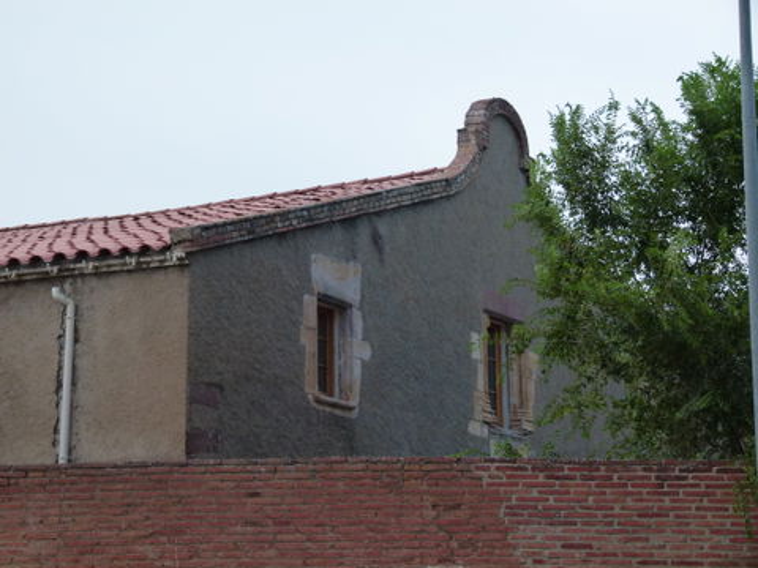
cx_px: 379
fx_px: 1686
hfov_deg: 25.3
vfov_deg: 19.1
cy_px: 284
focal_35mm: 77
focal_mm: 13.8
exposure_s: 1/100
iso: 160
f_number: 3.3
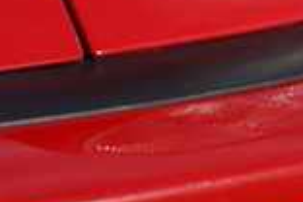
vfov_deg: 4.6
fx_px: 2441
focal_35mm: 290
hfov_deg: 7.1
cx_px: 215
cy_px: -278
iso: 100
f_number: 4.5
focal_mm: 59
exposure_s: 1/1600
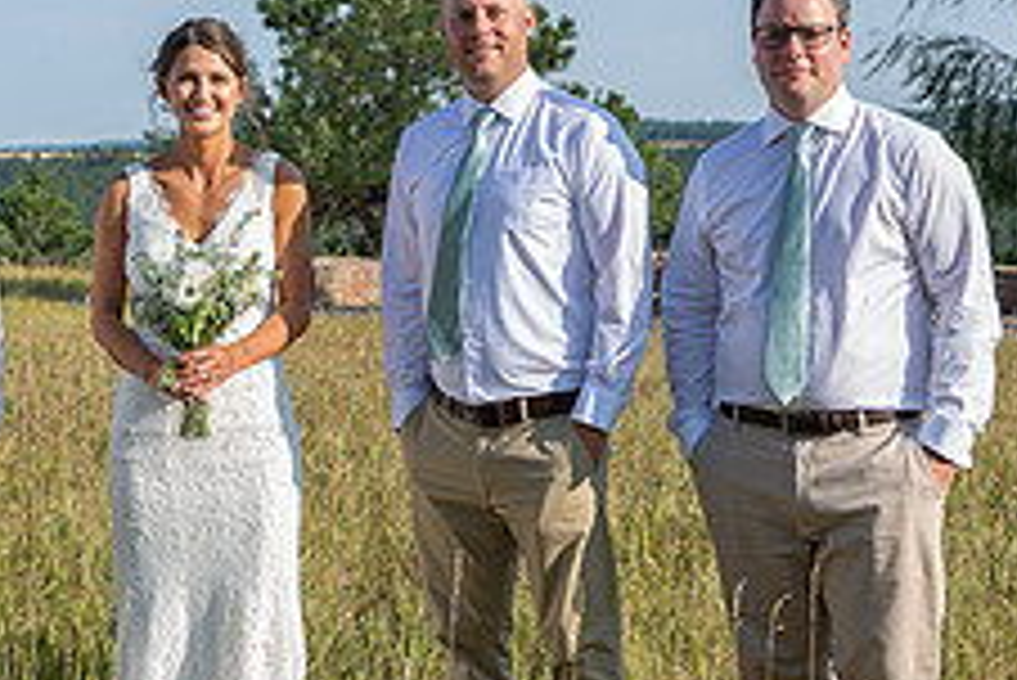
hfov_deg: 24.4
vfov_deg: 16.6
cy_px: 178
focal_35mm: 82
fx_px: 2318
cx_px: 220
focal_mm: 32
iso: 80
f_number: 3.5
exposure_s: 1/500
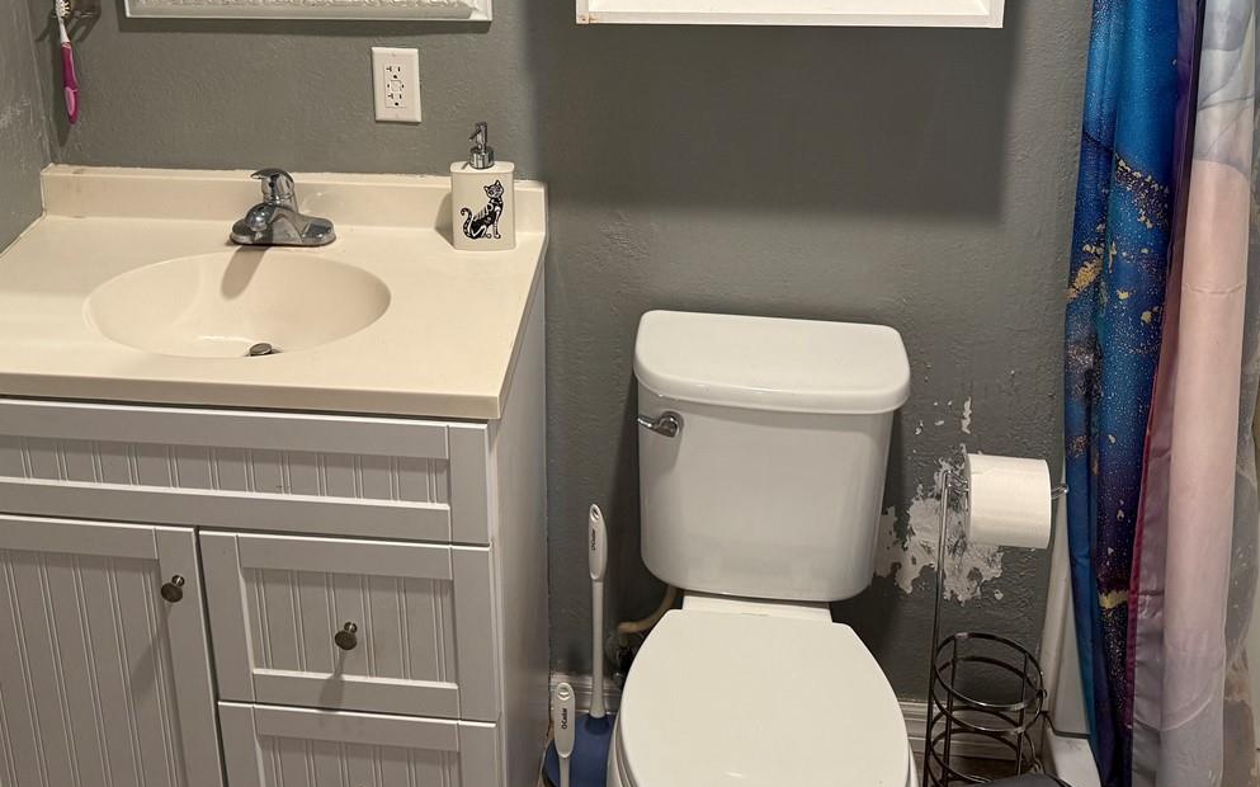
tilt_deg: -17.1
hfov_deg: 48.0
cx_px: 528
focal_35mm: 41
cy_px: 80
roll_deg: +1.2
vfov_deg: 29.9
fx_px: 1408
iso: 160
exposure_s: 1/60
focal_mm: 6.76
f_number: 1.78
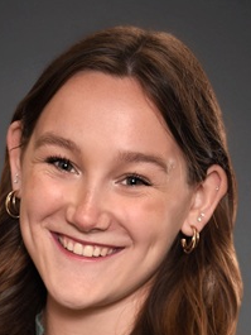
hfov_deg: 7.6
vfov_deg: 9.9
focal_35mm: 196
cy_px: 453
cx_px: 87
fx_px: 1893
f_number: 5.6
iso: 400
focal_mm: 48
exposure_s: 1/125
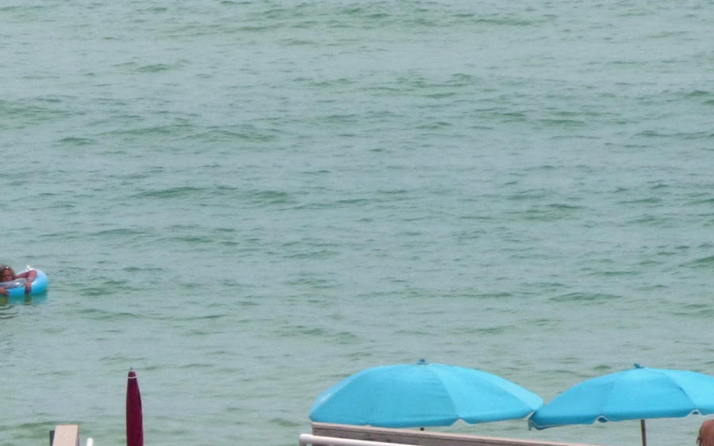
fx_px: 9380
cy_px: 468
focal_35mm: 482
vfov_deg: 2.7
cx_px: 224
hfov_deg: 4.4
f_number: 5.3
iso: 100
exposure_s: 1/640
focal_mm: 24.7
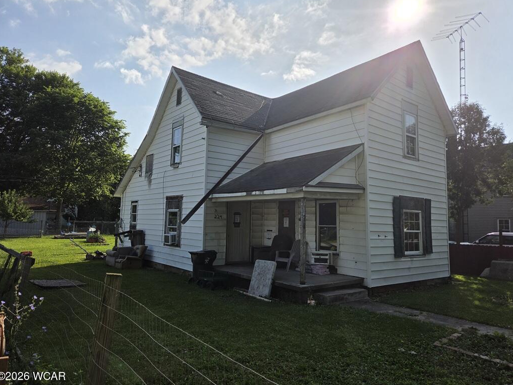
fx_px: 356
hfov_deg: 71.6
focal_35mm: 24
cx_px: 262
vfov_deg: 56.8
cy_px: 193
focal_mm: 5.4
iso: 50
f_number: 1.8
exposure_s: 1/7734
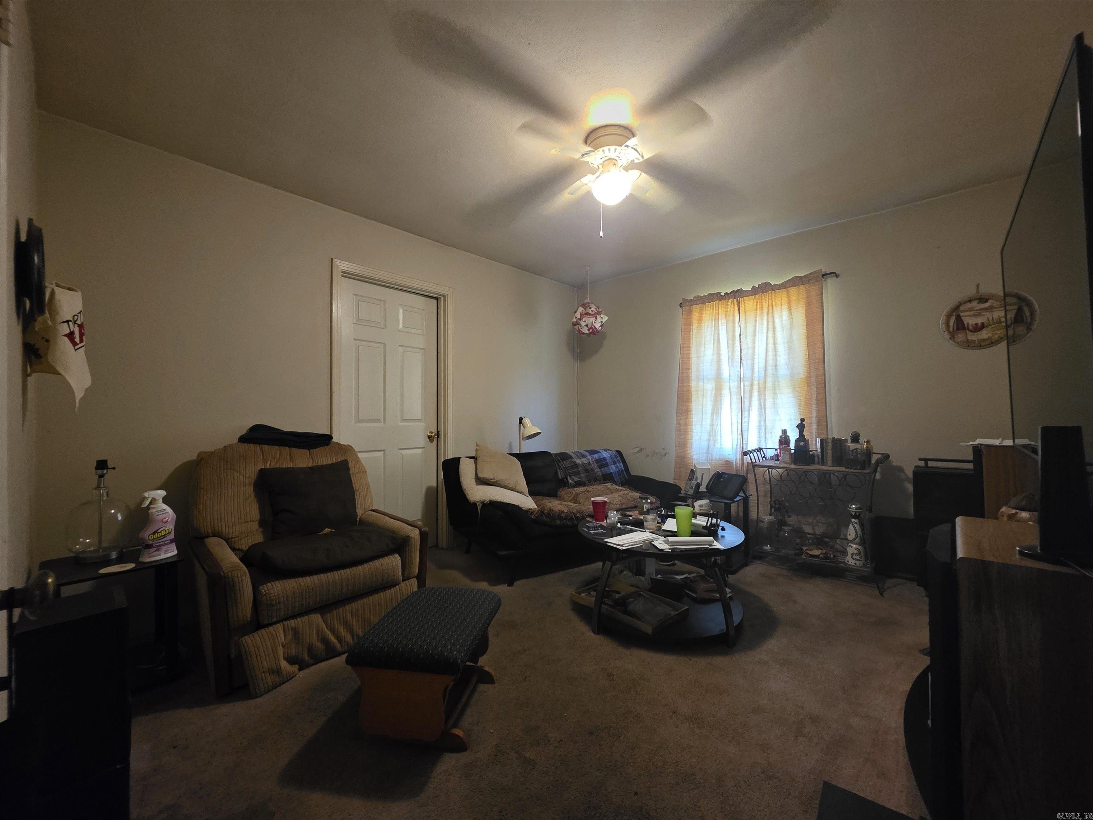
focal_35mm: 13
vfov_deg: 89.9
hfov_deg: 106.2
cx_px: 546
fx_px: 410
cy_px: 410
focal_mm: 2.2
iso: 1000
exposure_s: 1/60
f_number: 1.9
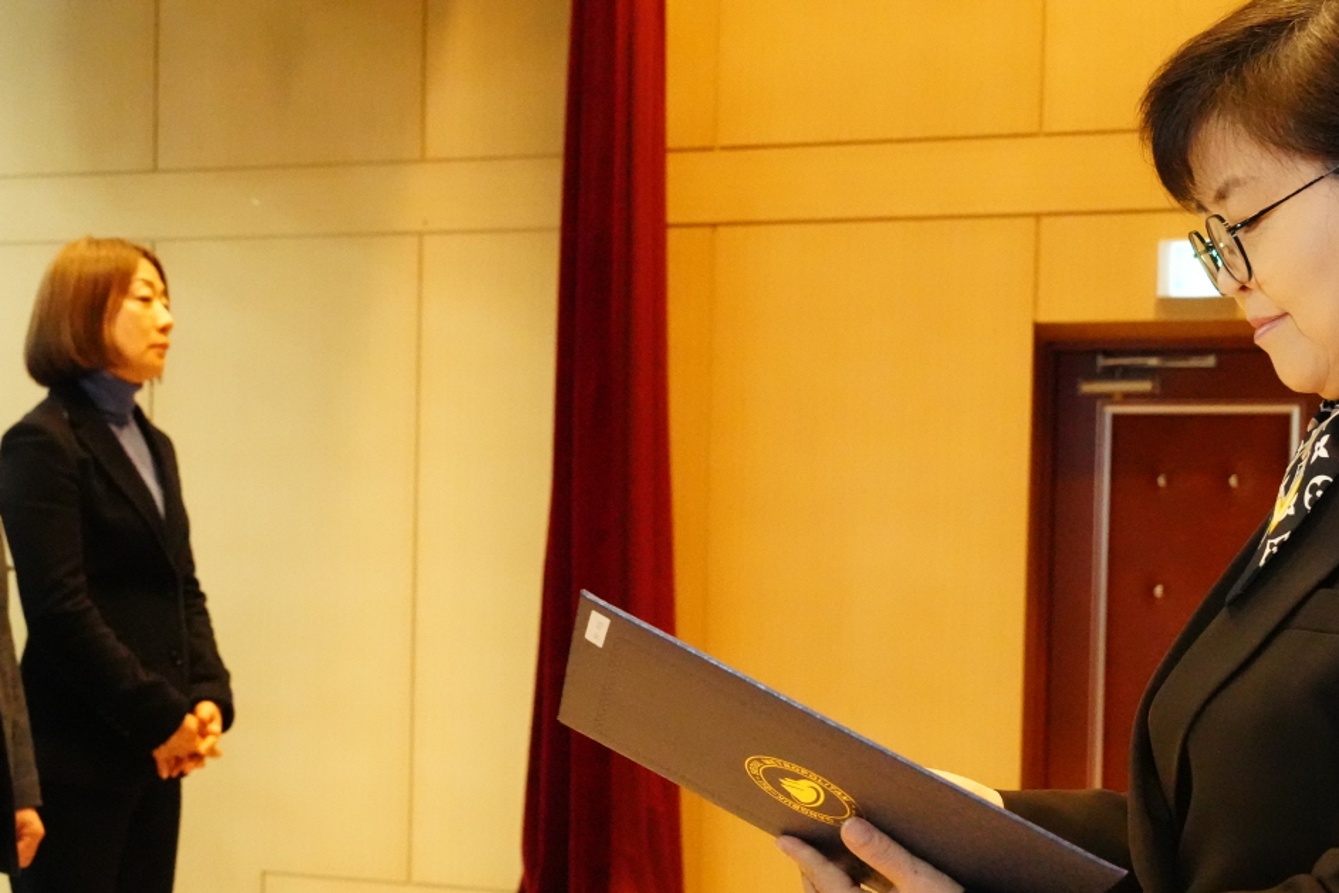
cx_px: 442
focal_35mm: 63
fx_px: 2343
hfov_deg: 31.6
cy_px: 602
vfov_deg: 21.5
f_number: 5.6
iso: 16000
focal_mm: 33
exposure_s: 1/160
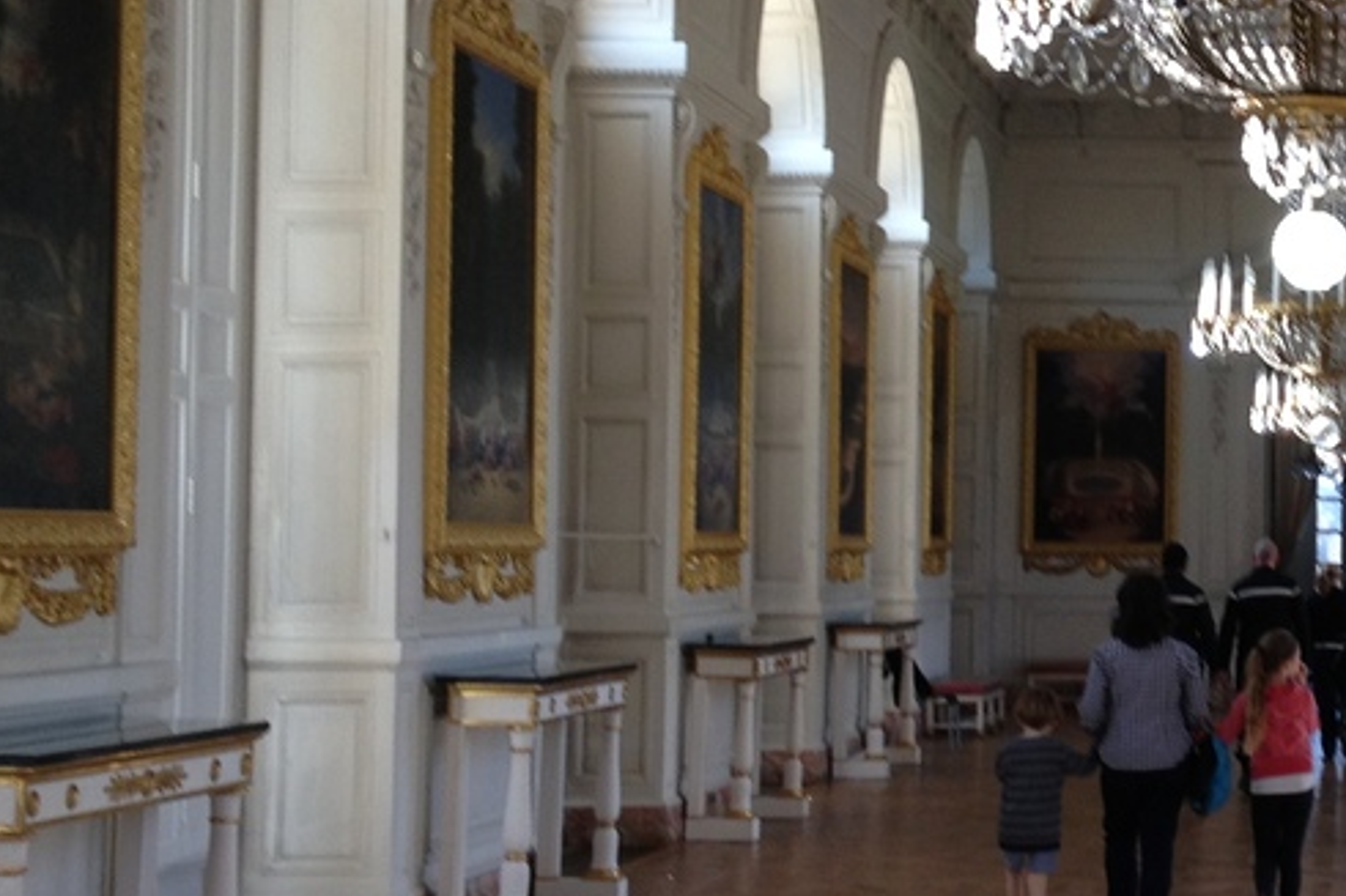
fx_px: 3326
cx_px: 1390
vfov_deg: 15.3
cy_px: 356
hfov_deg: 21.9
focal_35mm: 89
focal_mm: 4.28
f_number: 2.4
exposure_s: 1/40
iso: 50
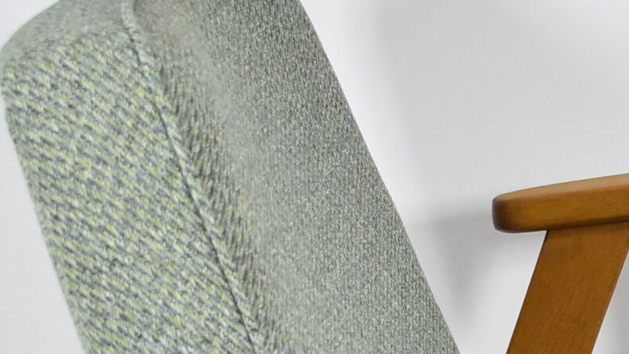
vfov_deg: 7.1
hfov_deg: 12.7
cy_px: 658
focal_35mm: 165
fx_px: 2752
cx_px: 767
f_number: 4.2
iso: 1250
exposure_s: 1/125
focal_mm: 28
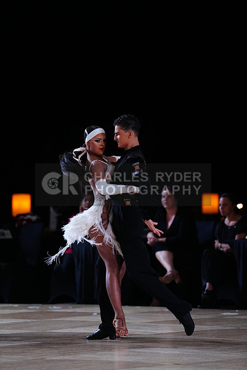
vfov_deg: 10.3
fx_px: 2057
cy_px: 185
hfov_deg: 6.9
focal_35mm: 200
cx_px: 124
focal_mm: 200
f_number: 2.8
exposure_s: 1/500
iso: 800
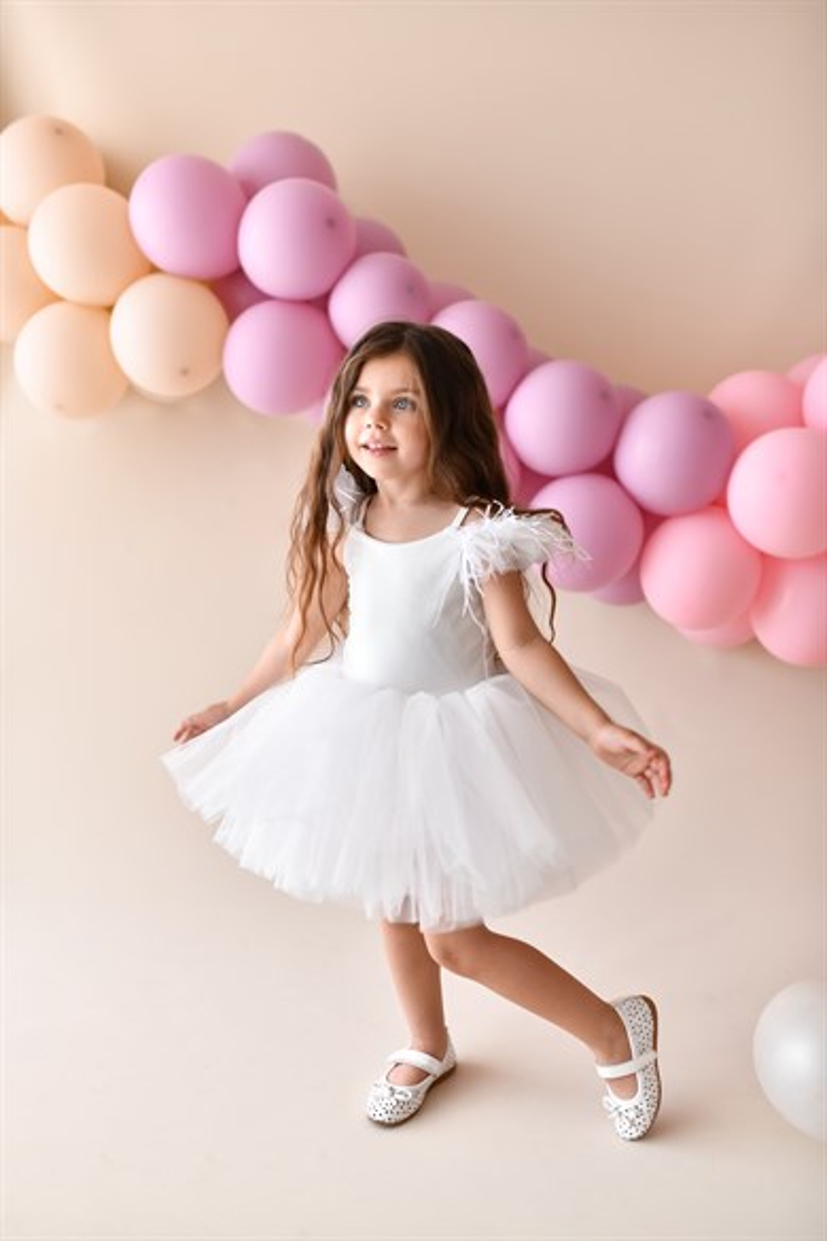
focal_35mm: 35
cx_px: 414
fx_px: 1206
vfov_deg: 54.4
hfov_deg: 37.9
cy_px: 620
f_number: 2.2
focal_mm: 35
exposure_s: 1/400
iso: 320
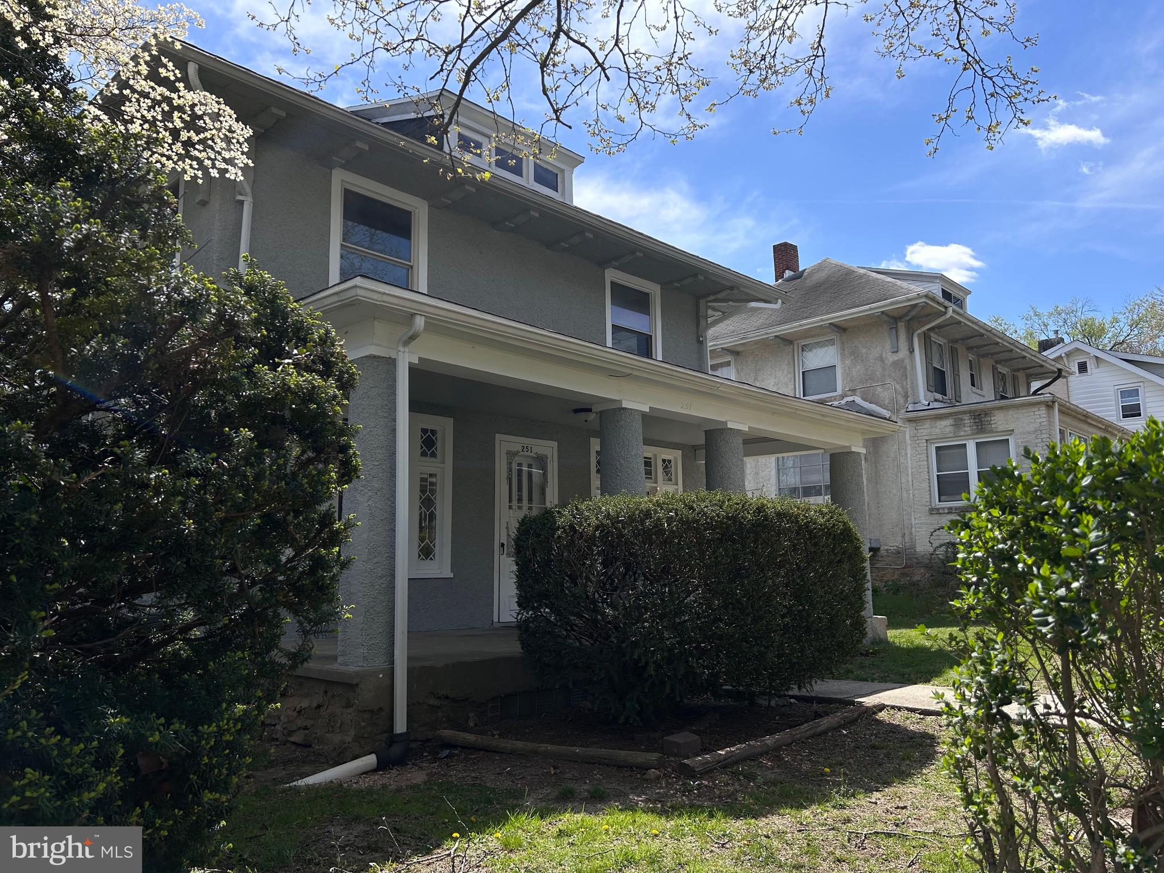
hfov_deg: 67.3
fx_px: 874
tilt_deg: +8.6
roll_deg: +0.9
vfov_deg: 53.1
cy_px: 436
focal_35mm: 26
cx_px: 582
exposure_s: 1/5076
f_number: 1.5
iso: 50
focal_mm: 5.7
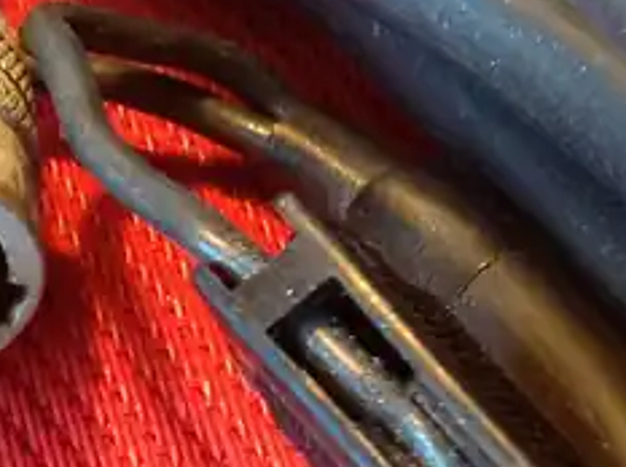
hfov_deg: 12.6
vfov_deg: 9.8
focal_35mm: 150
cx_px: -274
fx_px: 2708
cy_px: 513
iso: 250
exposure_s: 1/17
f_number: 2.4
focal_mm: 4.28
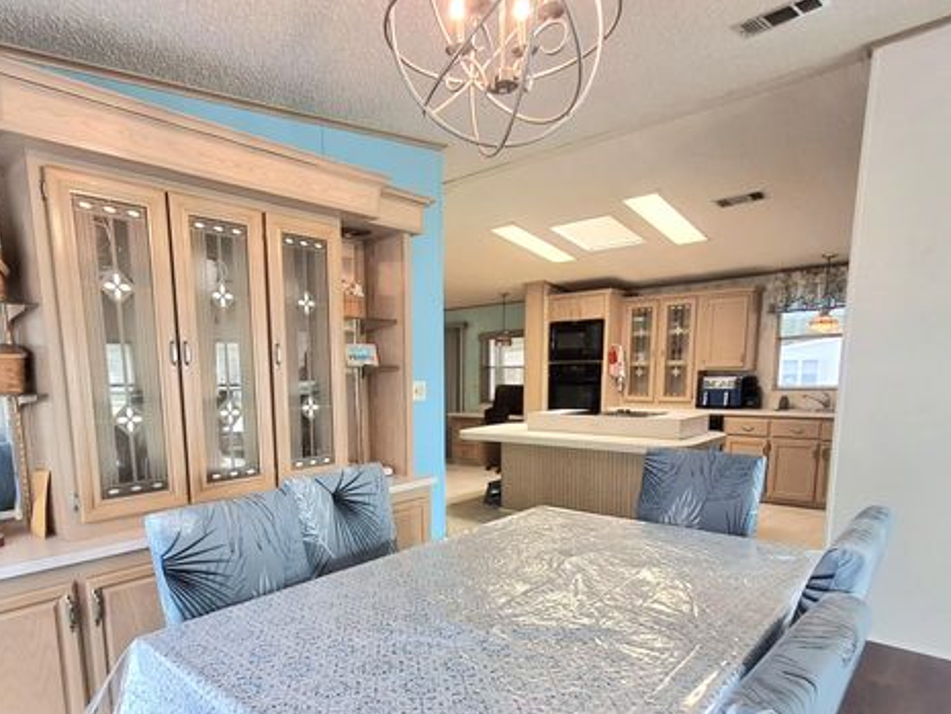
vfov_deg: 60.1
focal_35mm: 22
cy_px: 458
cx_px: 413
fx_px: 605
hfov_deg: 76.0
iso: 50
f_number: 2.2
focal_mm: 1.64
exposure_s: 1/40
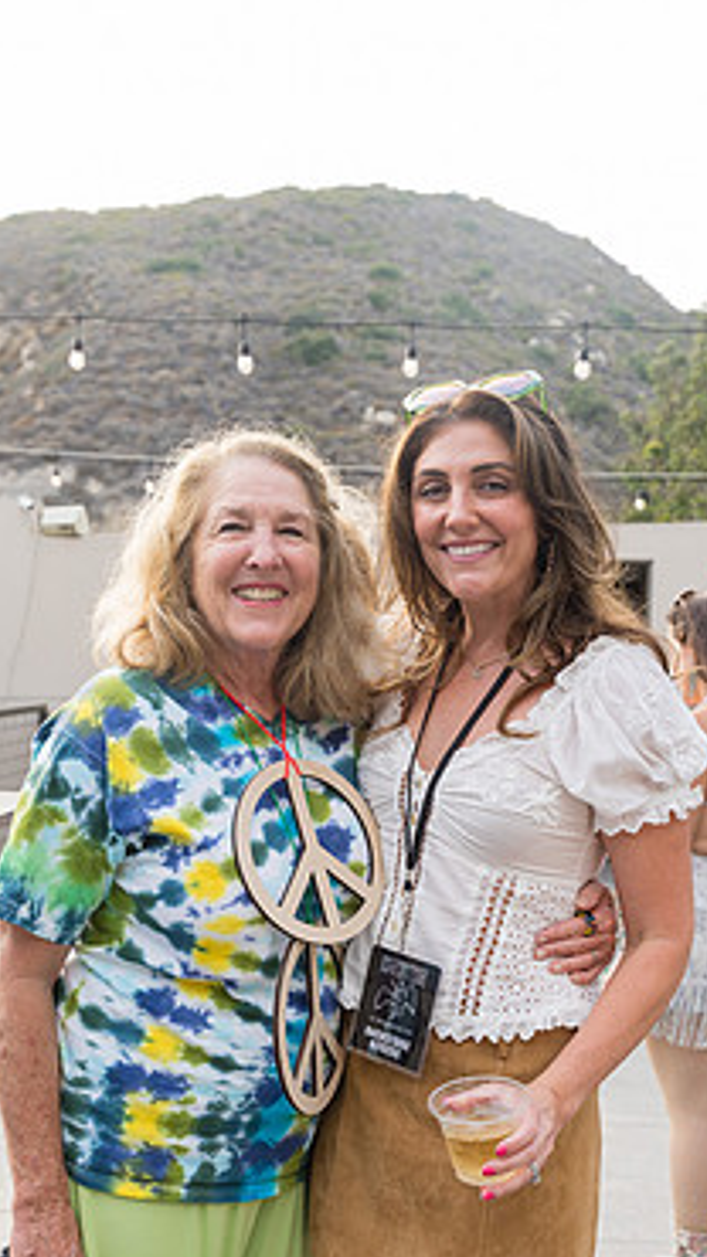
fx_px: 1400
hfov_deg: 28.3
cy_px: 751
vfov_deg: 48.1
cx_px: 337
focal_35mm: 42
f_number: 5
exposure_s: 1/200
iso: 320
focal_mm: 33
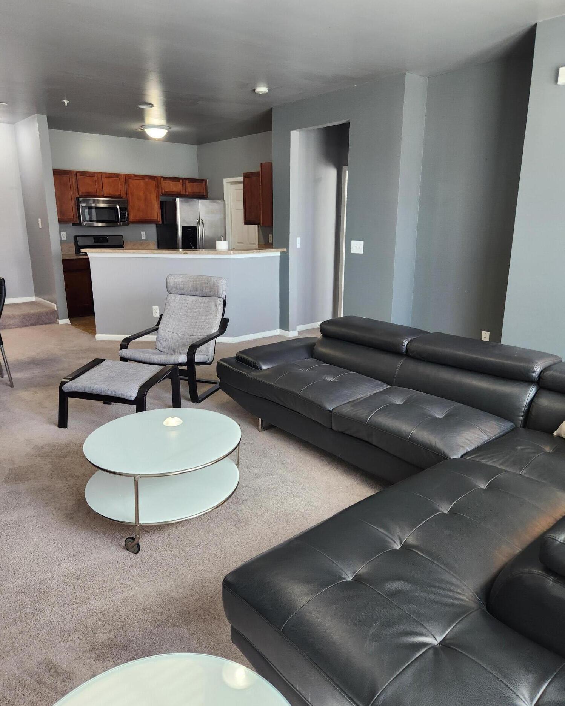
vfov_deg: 70.3
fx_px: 502
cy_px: 344
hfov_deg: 58.8
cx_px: 283
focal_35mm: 24
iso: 200
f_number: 1.8
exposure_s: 1/120
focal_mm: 5.4
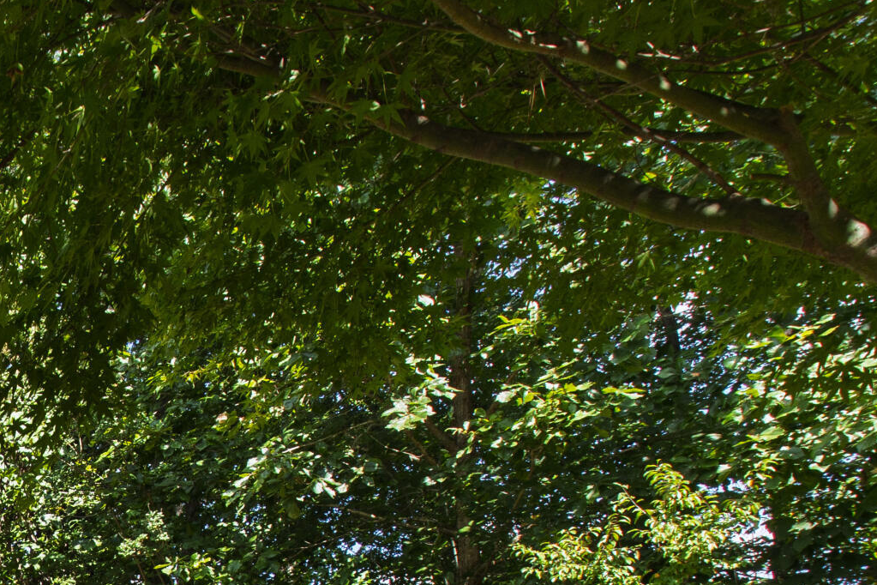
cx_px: -281
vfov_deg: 25.8
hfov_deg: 32.5
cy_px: 775
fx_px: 1072
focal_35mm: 44
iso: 100
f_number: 8
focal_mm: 10
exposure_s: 1/80
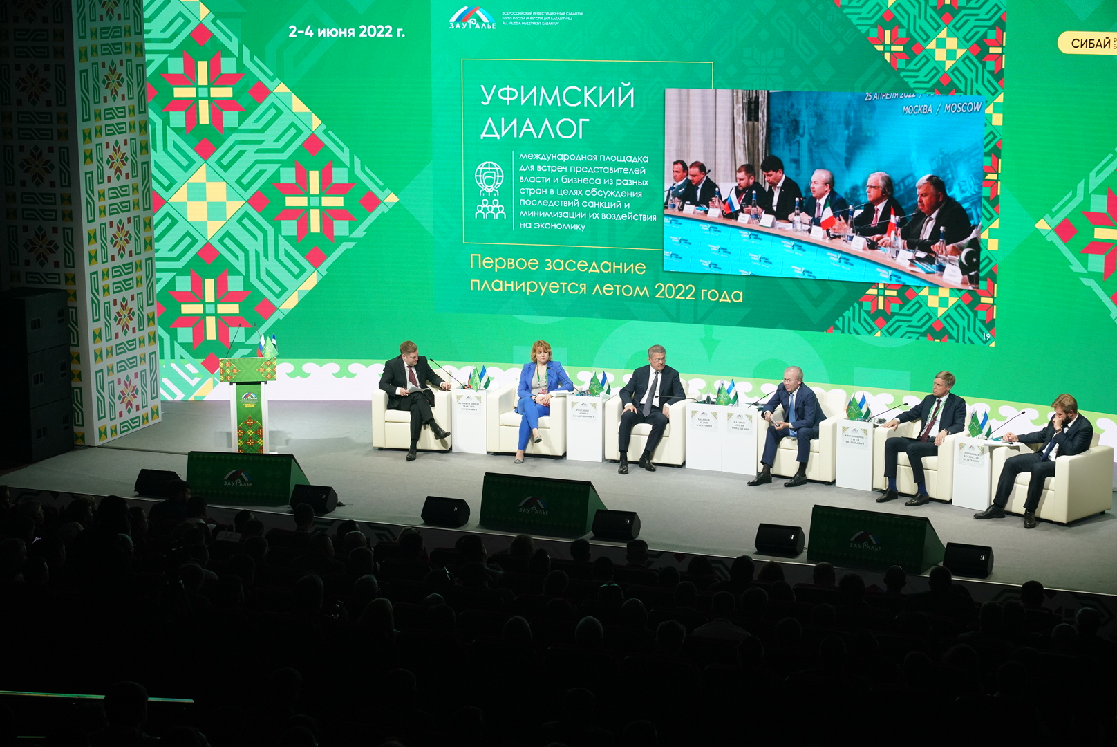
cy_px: 374
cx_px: 558
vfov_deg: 19.5
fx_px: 2173
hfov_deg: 28.8
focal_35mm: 70
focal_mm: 70
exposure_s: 1/125
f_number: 7.1
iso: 2000
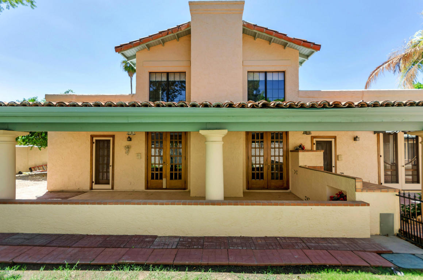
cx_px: 212
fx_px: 176
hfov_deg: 100.5
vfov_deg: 77.1
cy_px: 140
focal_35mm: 15
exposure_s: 1/250
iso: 250
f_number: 8
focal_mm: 10
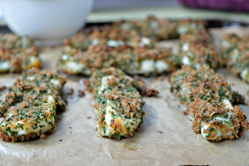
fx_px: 570
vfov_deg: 16.5
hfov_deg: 24.6
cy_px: 83
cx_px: 124
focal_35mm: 82
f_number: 5.6
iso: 400
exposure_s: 1/15
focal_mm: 55
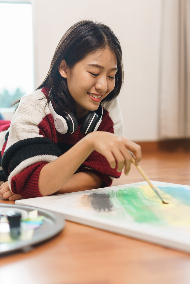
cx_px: 95
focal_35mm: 55
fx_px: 435
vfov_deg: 36.2
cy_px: 142
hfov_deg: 24.6
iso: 200
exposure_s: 1/160
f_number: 2
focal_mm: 55
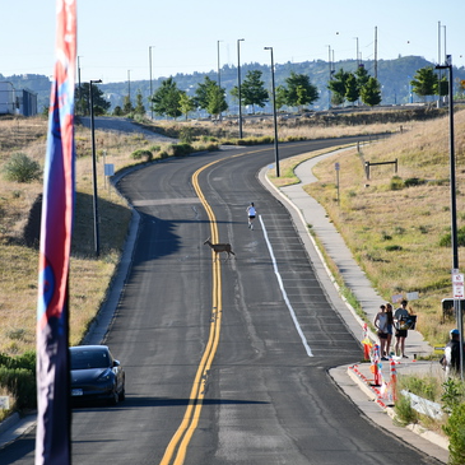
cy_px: 232
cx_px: 190
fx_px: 4088
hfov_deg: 6.5
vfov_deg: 6.5
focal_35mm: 269
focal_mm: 140
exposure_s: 1/500
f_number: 5.6
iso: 200
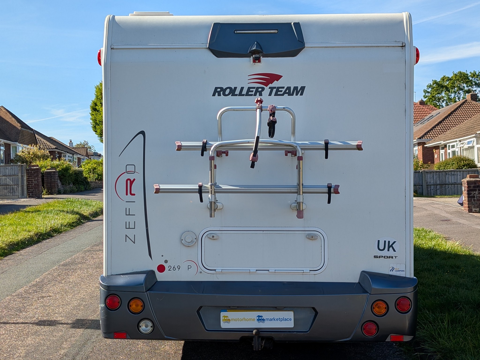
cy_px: 180
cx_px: 240
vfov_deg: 29.7
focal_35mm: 49
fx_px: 679
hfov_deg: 38.9
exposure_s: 1/869
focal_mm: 6.9
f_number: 1.68
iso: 20
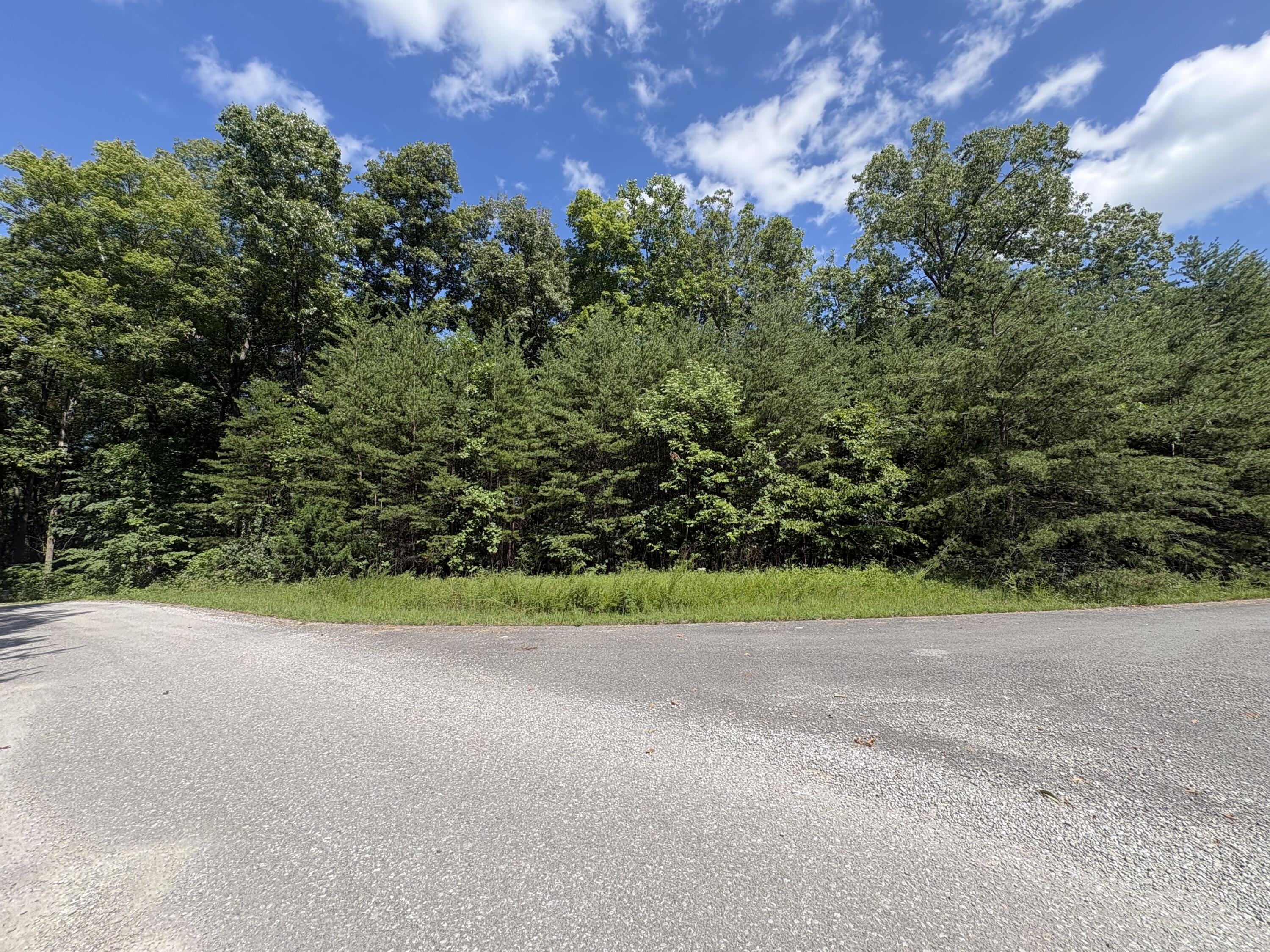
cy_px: 476
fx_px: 514
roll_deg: +1.7
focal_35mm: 14
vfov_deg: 85.7
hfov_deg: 102.1
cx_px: 635
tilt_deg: +8.2
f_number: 2.2
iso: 40
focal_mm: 2.22
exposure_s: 1/734
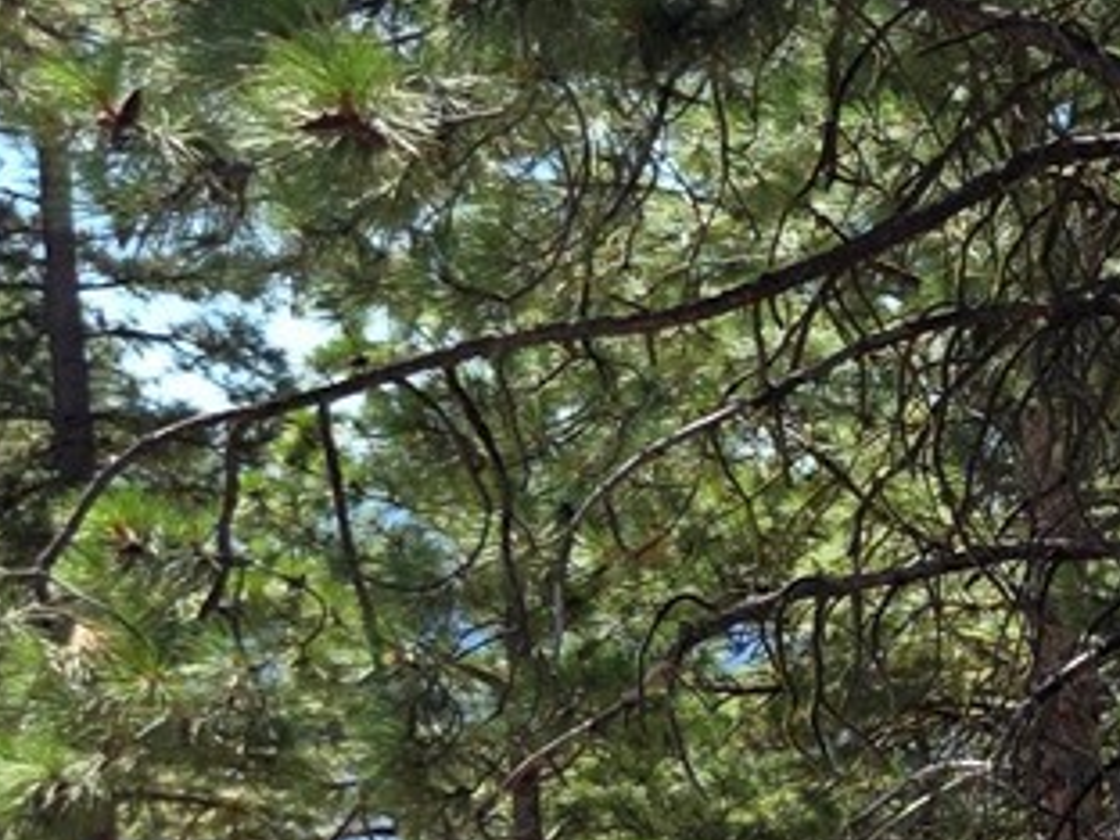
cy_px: 923
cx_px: 2825
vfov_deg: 12.3
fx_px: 3818
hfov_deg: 12.4
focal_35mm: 118
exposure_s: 1/2071
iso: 80
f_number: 1.7
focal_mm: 6.3
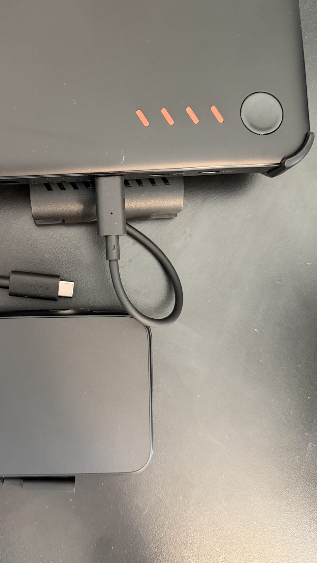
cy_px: 254
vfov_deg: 64.2
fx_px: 448
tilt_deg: -87.1
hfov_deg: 38.1
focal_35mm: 30
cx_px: 84
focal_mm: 6.76
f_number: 1.78
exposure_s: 1/40
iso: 800
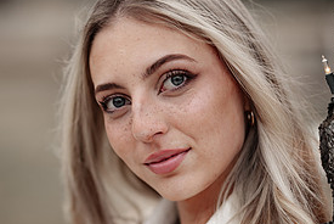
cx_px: 168
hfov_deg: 11.5
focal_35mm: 179
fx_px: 1662
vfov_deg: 7.7
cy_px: 173
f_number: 1.4
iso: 100
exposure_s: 1/250
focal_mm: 85
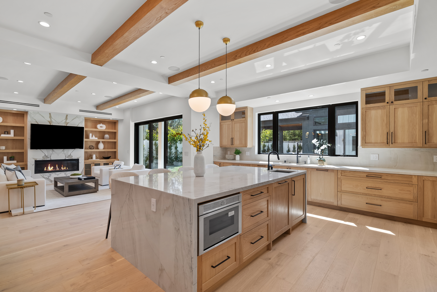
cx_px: 218
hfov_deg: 96.7
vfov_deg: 73.8
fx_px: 194
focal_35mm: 16
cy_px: 146
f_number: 6.3
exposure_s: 1/13
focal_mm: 16
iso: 250
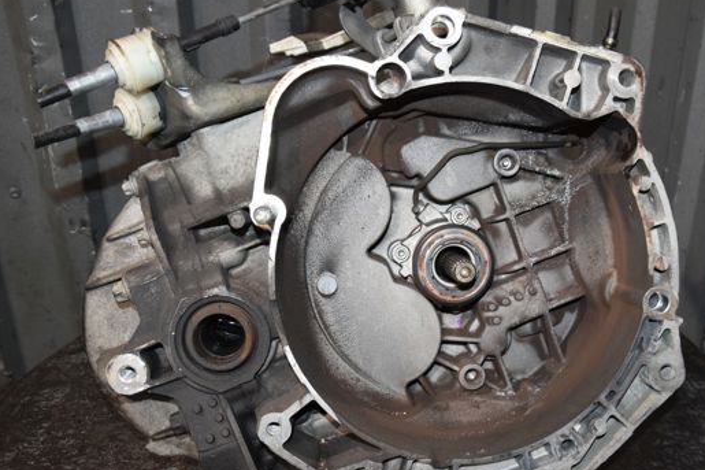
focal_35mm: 41
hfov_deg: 47.0
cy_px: 253
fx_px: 803
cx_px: 437
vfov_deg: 32.6
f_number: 5.6
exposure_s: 1/60
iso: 1600
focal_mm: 22
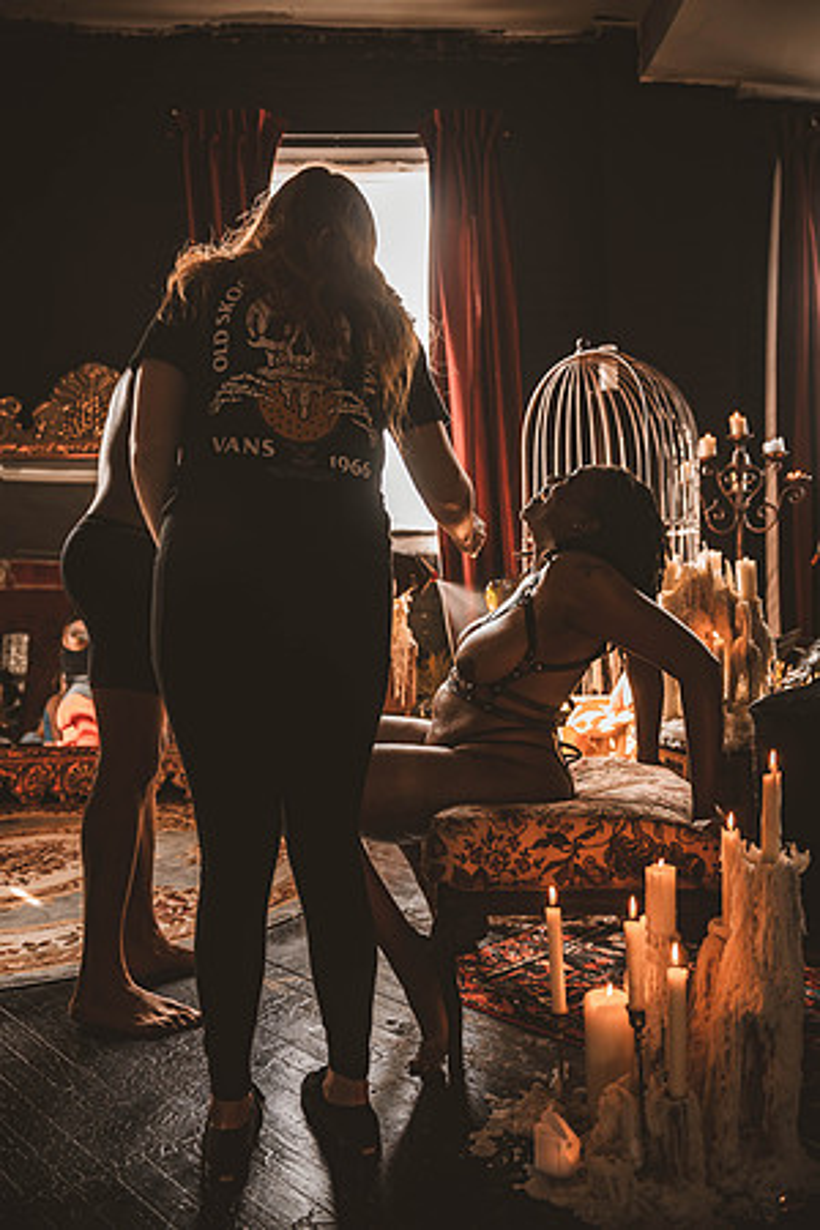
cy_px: 615
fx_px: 957
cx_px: 410
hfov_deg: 46.4
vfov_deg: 65.5
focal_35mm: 28
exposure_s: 1/200
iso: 800
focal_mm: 28
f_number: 2.8
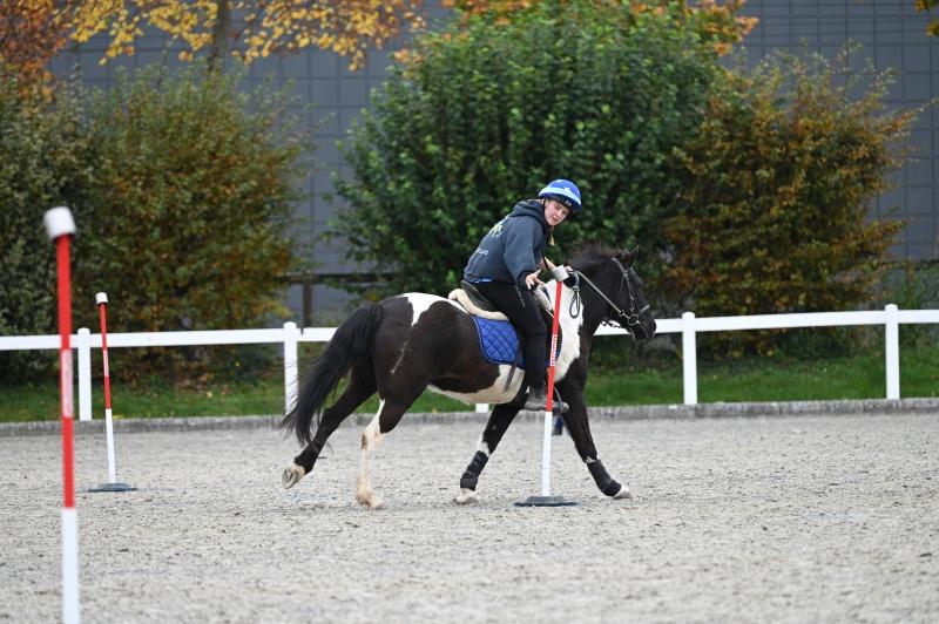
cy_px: 312
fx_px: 5733
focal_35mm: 220
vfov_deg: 6.2
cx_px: 470
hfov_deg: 9.4
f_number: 5
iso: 1400
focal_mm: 220
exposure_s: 1/800
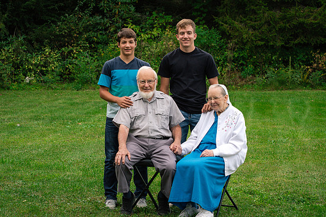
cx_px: 160
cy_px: 112
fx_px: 897
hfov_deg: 20.6
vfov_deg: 13.8
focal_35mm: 99
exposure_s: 1/320
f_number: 6.3
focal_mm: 85
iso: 400
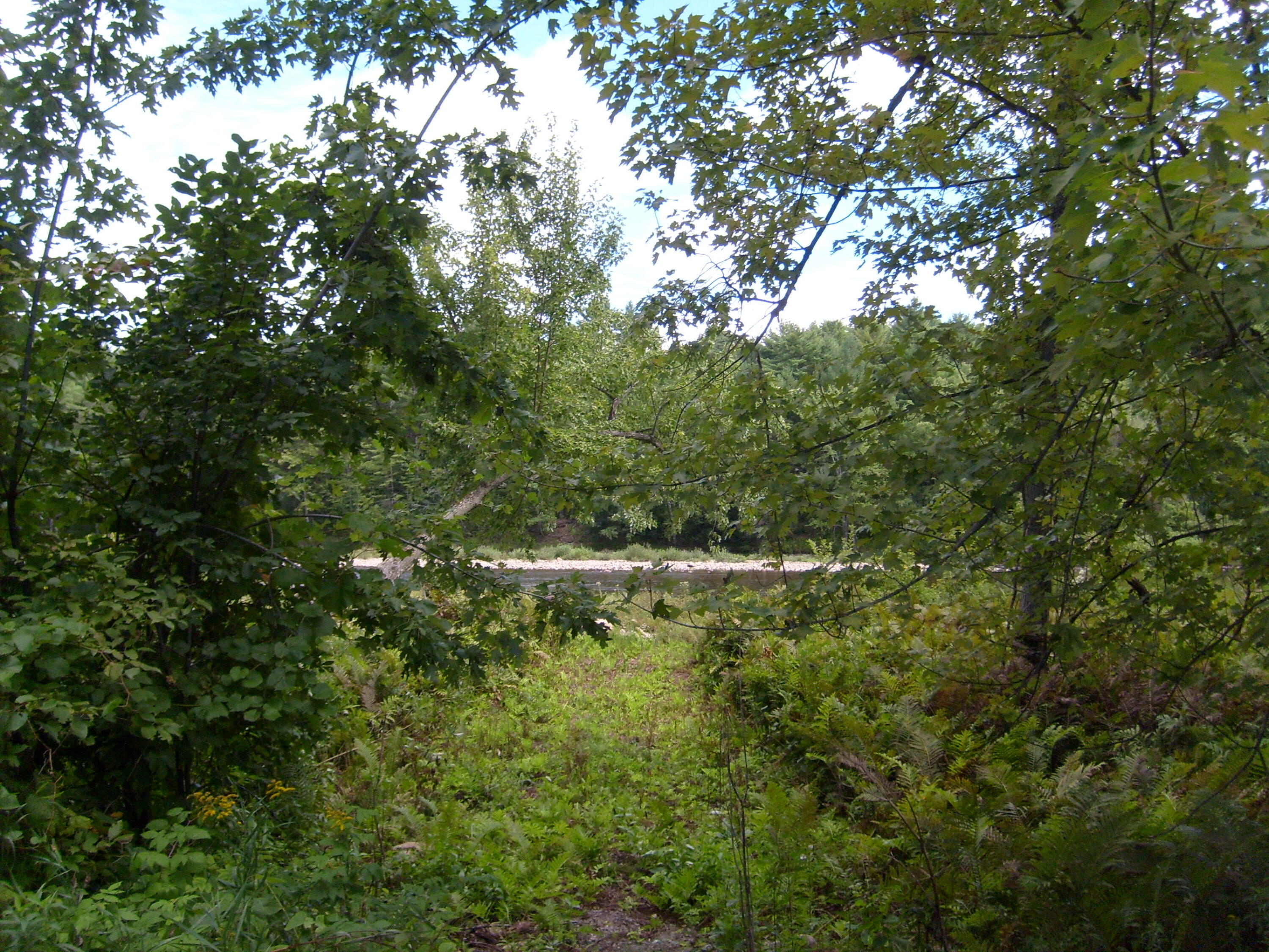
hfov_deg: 52.6
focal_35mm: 35
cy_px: 476
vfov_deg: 40.7
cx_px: 634
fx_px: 1283
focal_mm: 5.8
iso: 80
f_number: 7.1
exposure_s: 1/90
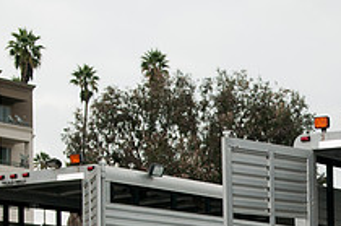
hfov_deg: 17.1
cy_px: 311
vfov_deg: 11.4
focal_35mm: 116
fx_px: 1096
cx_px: 369
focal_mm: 28
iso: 200
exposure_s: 1/500
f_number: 5
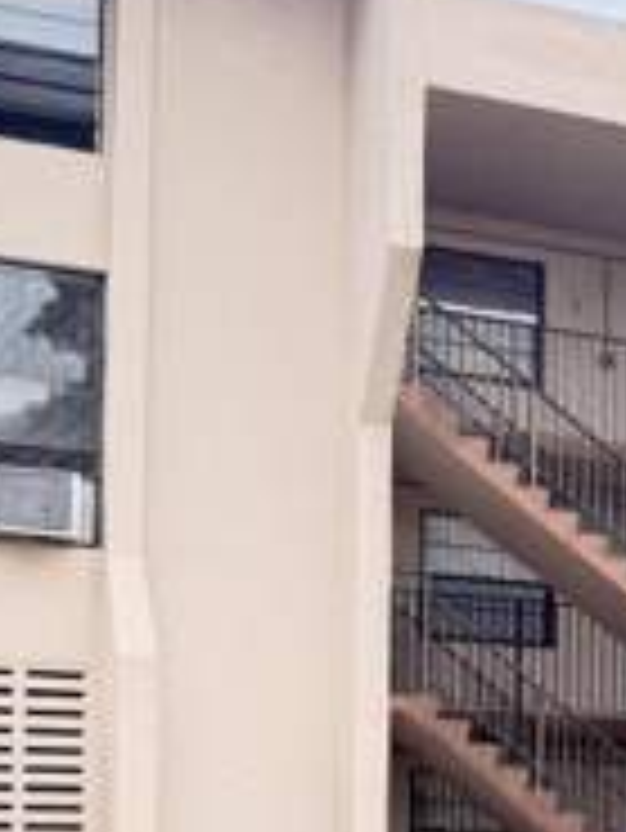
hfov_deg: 16.1
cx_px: 977
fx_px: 1999
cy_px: 868
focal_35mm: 83
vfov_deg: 22.5
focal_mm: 6.76
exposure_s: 1/840
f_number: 1.78
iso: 100
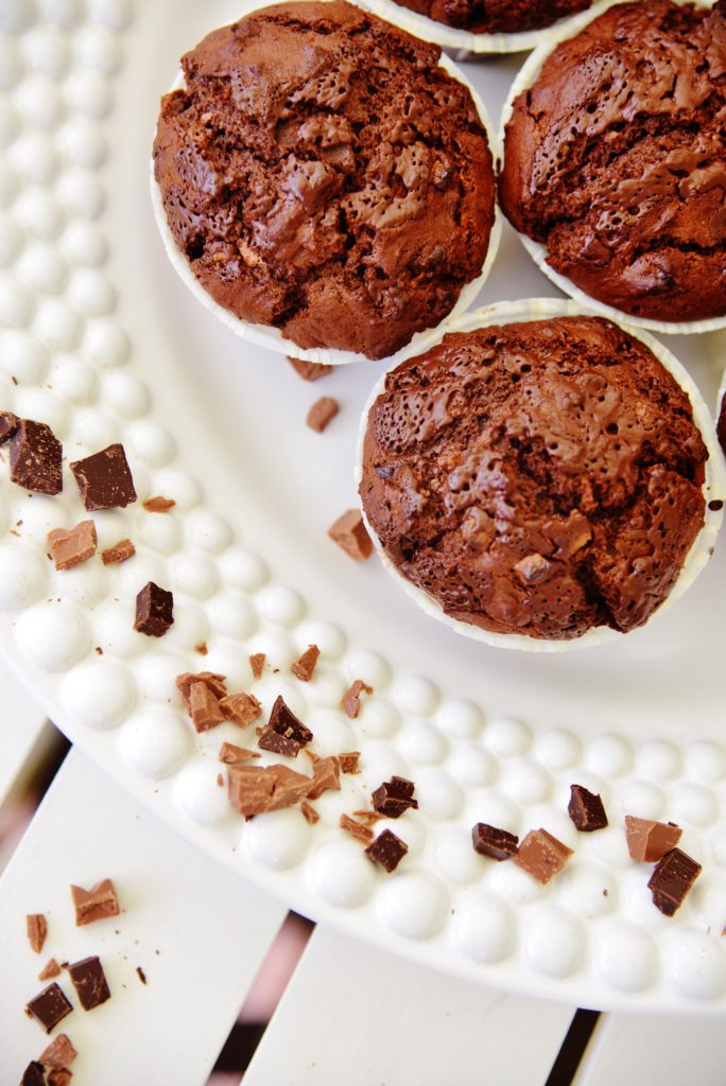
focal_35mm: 70
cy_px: 543
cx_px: 363
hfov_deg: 19.5
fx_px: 2114
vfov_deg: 28.8
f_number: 4
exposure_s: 1/640
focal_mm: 70
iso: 500
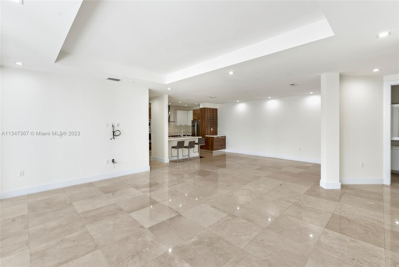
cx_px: 200
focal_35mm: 16
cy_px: 134
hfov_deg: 96.7
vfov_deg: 73.8
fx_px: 177
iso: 320
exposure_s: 1/3
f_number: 10
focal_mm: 16
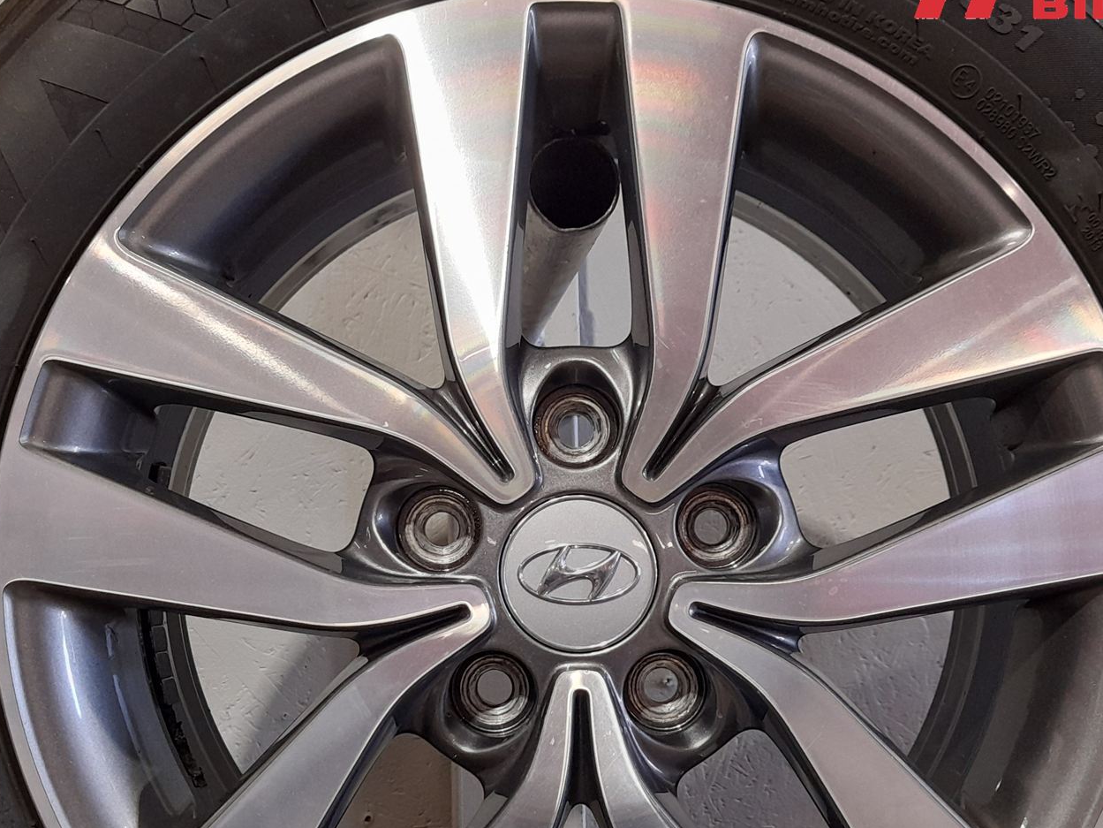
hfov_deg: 45.8
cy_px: 548
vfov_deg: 34.8
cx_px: 552
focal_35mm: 41
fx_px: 1307
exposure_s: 1/50
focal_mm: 4.6
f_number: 2
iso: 250
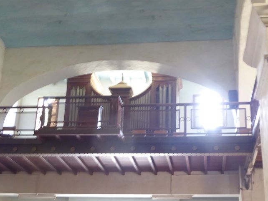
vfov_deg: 22.2
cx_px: 124
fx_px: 511
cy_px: 121
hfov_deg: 29.4
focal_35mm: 66
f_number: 4.1
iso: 400
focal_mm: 9
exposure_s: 1/5
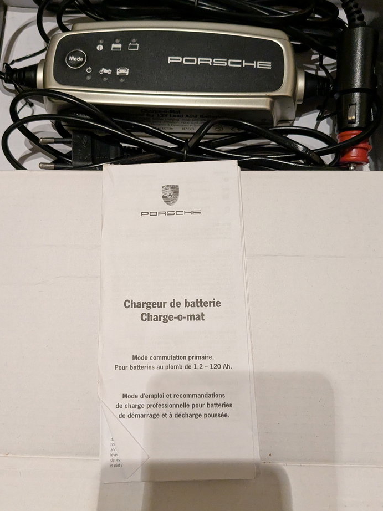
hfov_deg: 46.7
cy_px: 233
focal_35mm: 30
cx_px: 177
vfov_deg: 59.9
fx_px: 443
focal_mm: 4.38
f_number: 1.73
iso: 1406
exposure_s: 1/99.9
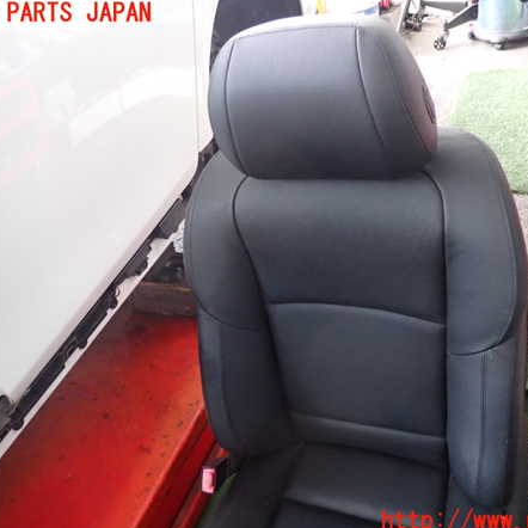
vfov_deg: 54.0
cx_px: 293
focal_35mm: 30
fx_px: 518
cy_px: 268
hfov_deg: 53.9
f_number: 2
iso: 640
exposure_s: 1/30
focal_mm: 4.5
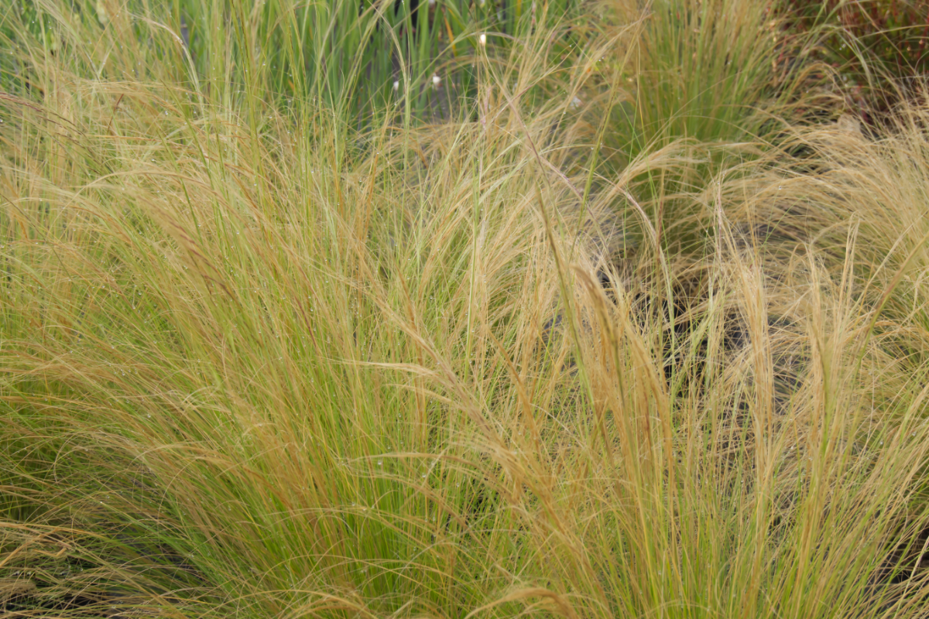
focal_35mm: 82
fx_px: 2129
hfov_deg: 24.6
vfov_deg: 16.6
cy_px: 310
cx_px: 464
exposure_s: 1/100
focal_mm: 55
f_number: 13
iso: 500
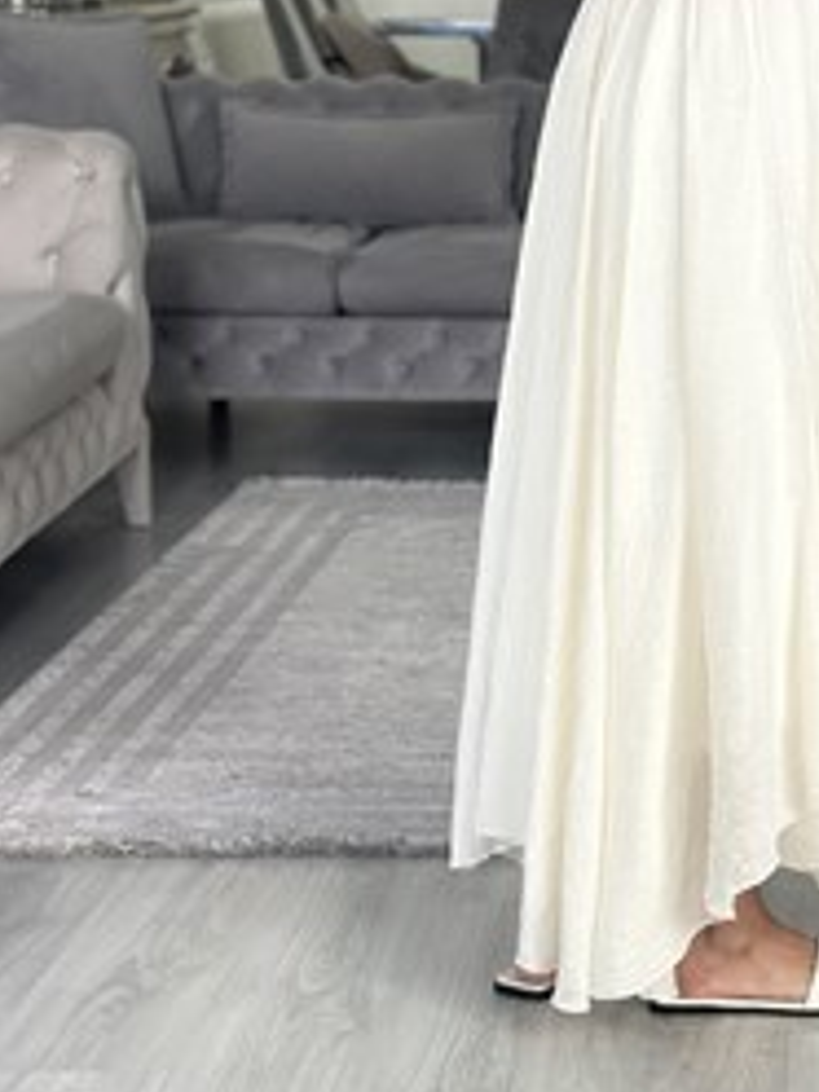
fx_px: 3092
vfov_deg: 19.9
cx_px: 691
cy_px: 282
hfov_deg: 15.0
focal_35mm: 98
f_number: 1.78
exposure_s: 1/60
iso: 200
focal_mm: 6.86
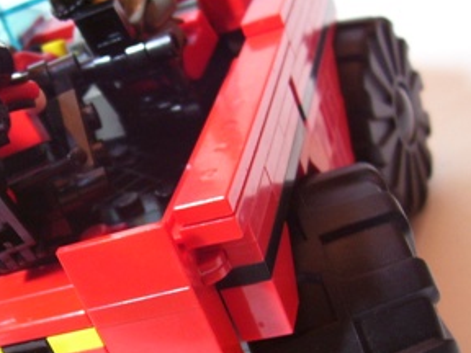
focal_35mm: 63
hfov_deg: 30.3
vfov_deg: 23.1
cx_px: 132
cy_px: 245
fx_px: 857
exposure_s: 1/8
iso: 160
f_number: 2.7
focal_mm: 5.6
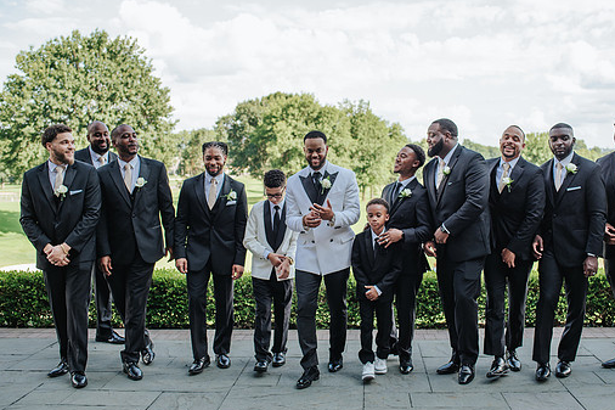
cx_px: 335
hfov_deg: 46.4
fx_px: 717
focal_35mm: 42
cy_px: 195
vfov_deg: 31.9
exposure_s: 1/320
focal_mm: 35
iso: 100
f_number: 2.8
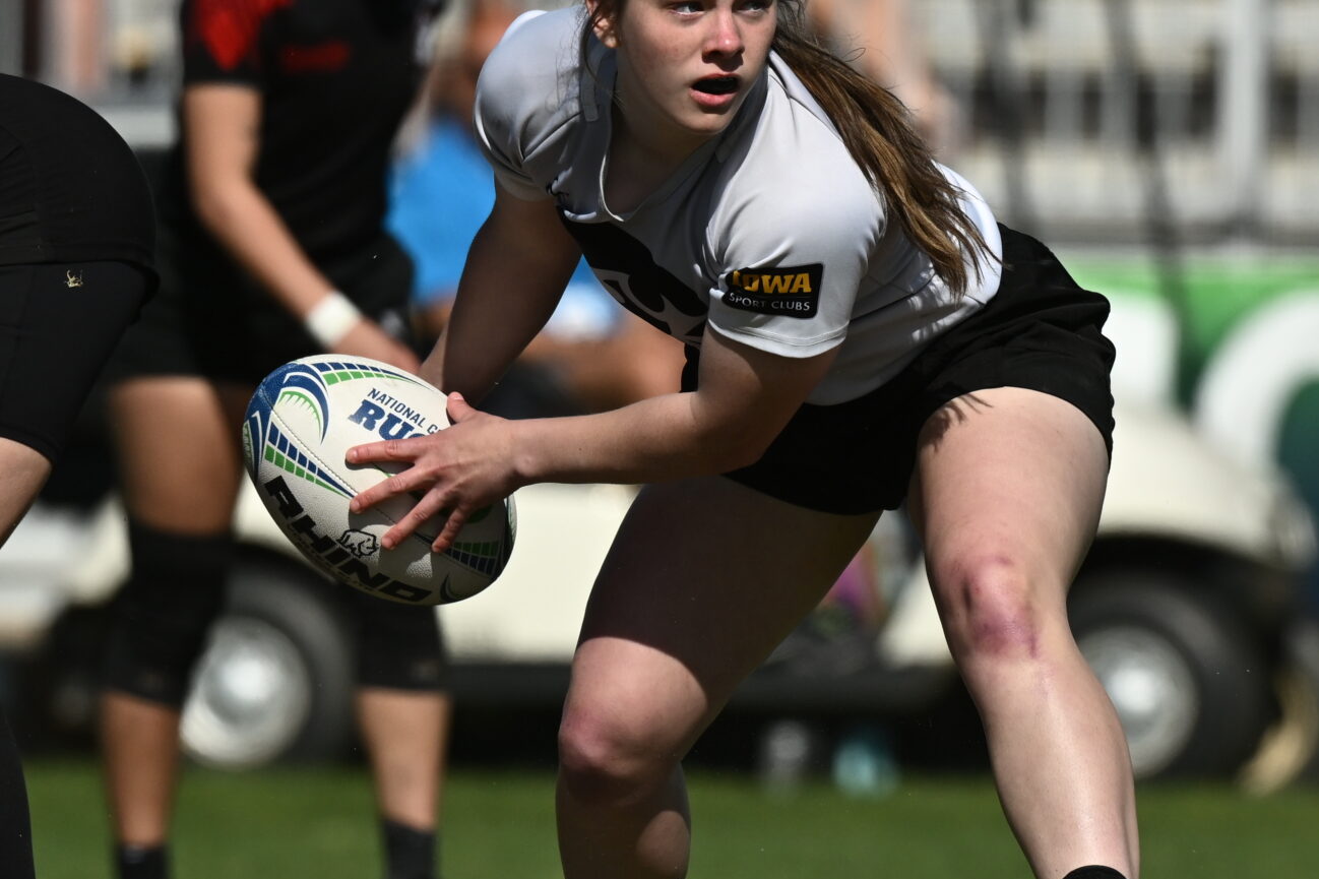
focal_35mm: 1183
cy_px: 444
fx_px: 43335
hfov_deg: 1.7
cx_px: 634
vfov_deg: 1.2
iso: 250
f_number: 6.3
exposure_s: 1/2500
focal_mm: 400
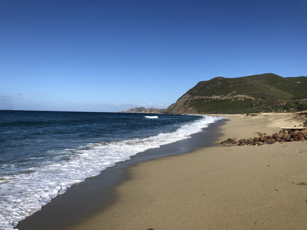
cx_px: 154
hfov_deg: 63.4
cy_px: 115
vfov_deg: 49.7
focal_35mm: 28
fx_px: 248
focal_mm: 4
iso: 20
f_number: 1.8
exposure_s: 1/3472
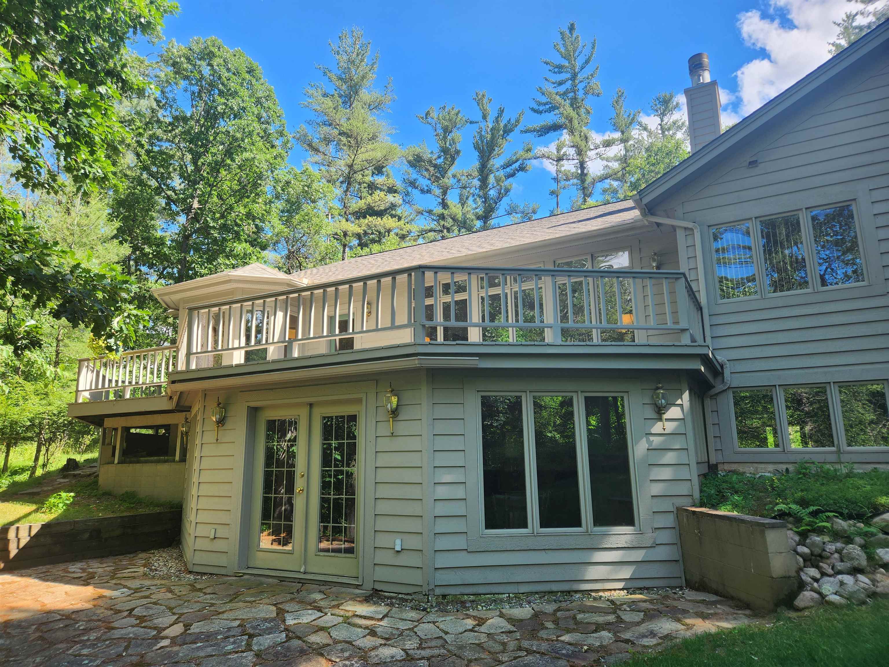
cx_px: 444
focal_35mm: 23
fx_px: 591
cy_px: 334
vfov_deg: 58.9
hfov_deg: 73.9
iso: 20
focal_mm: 5.4
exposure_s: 1/310
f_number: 1.8
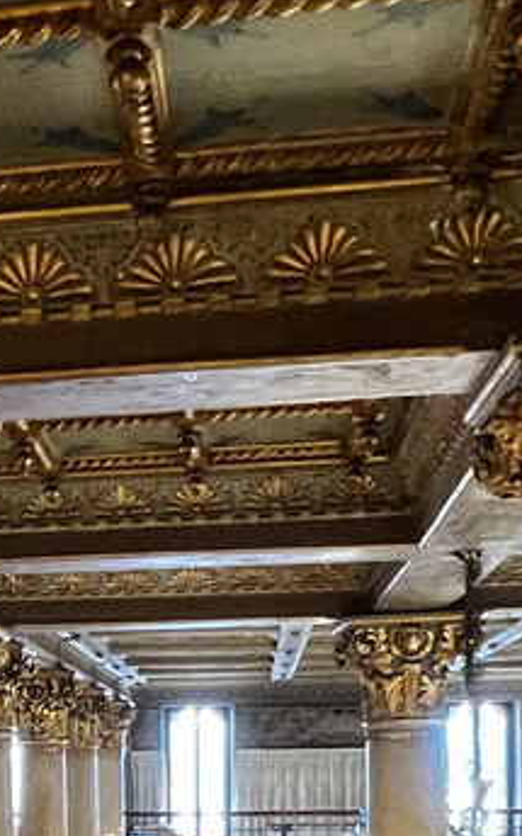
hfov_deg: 18.6
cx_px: -192
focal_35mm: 64
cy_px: 787
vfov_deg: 30.3
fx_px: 1457
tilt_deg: +0.3
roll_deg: +1.7
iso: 320
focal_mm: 1.57
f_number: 1.8
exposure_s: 1/50
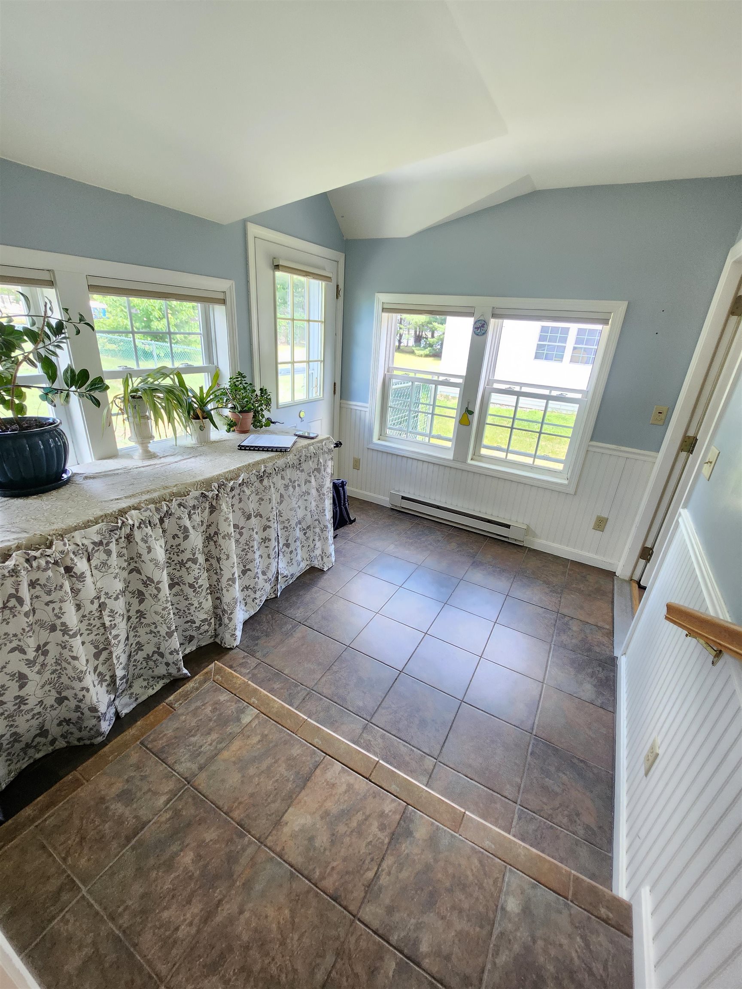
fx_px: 372
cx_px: 371
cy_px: 494
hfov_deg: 89.9
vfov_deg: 106.2
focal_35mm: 13
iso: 400
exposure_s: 1/60
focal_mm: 1.7
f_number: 2.2
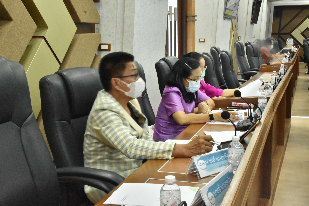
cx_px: 154
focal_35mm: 48
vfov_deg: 28.1
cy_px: 103
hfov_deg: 41.1
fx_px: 412
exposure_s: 1/8
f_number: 20
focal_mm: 32
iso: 3200
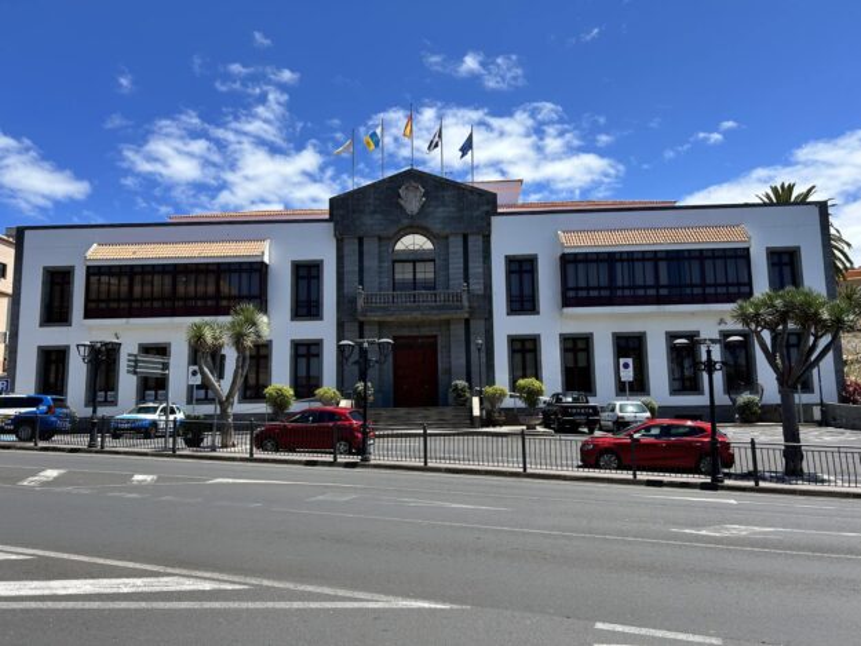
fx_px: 647
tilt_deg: +10.3
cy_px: 323
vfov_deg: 53.1
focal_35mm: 26
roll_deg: +0.4
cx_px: 430
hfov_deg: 67.3
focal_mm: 5.7
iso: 50
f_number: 1.5
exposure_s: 1/3460
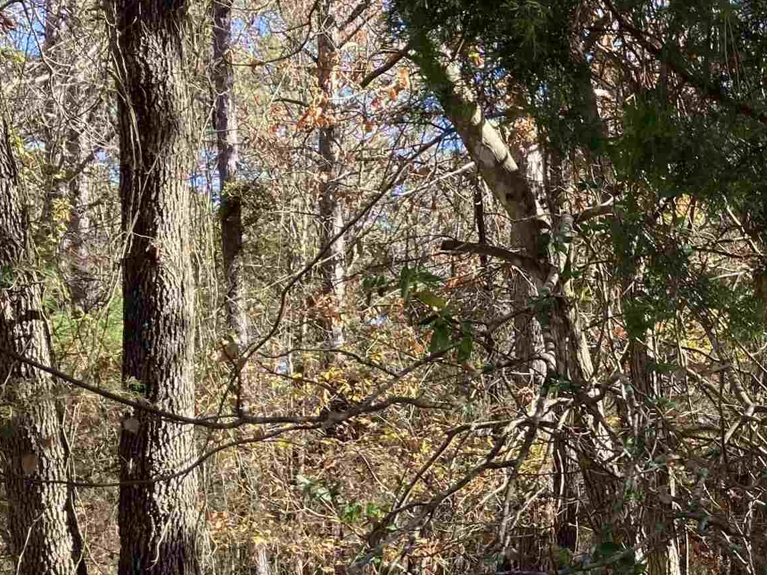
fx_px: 1662
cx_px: 934
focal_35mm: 75
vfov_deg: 19.3
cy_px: 501
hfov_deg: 23.6
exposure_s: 1/179
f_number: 1.8
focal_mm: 3.99
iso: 20
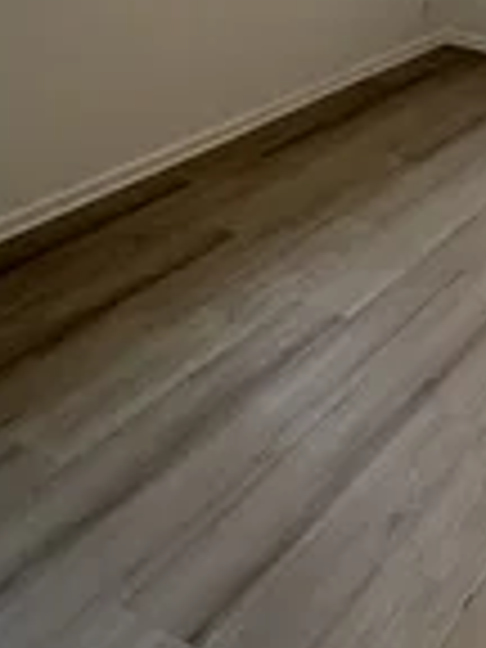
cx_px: 549
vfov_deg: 35.0
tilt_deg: -18.9
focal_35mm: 52
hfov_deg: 25.7
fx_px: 973
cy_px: 83
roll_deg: -6.0
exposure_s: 1/100
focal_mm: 2.22
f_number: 2.2
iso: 200
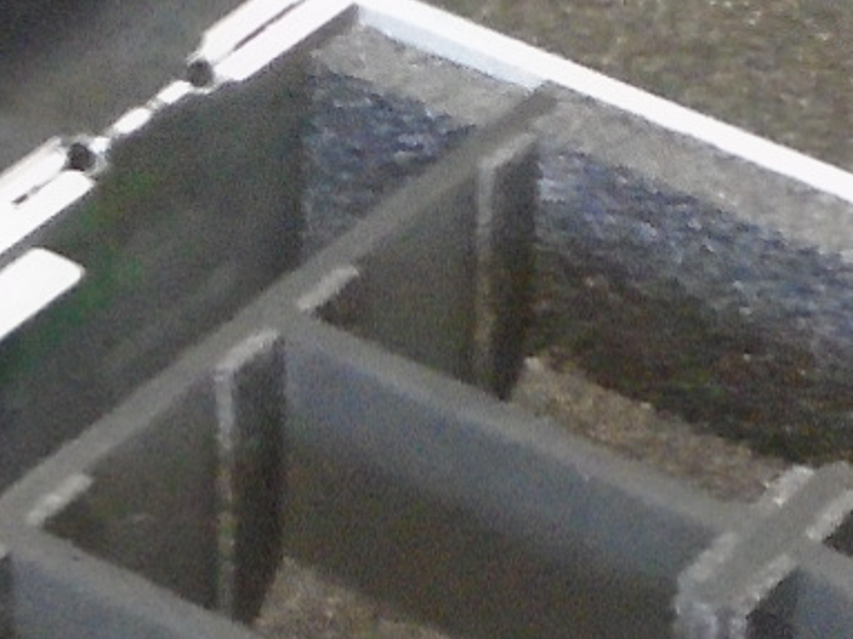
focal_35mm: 176
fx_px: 4336
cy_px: 490
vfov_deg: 8.4
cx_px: 381
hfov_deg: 11.2
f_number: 3.2
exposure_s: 1/4
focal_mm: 4.6
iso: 500
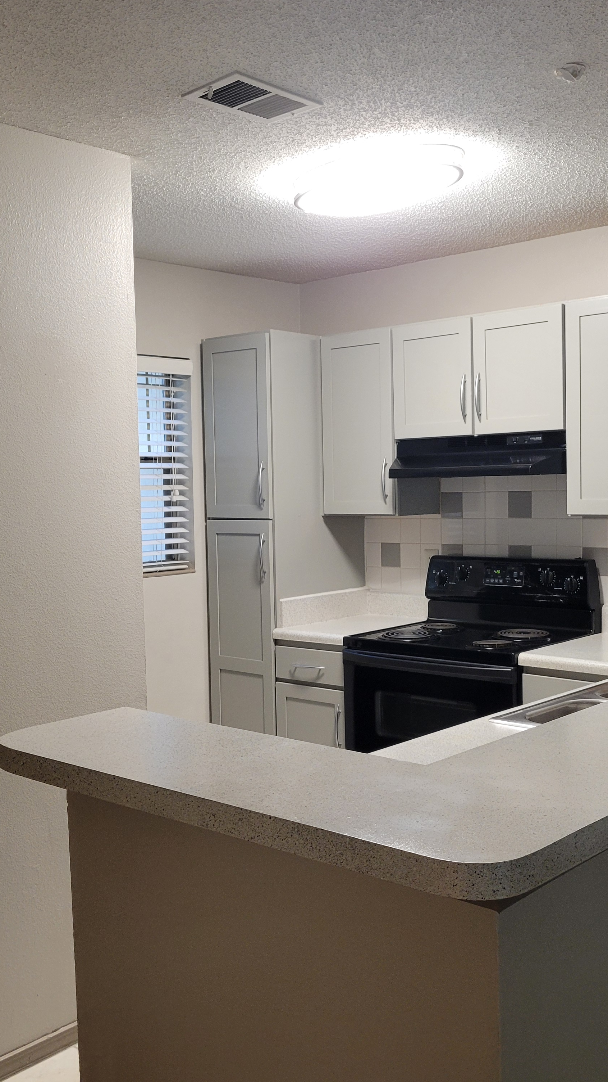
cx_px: 324
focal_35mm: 38
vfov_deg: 52.8
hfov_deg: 31.2
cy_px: 540
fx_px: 1089
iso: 200
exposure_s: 1/60
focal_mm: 5.4
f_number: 1.8
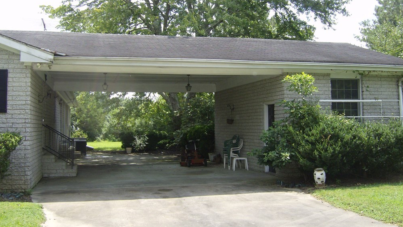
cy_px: 97
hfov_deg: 50.5
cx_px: 202
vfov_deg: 29.7
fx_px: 427
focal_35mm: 40
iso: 100
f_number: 4.7
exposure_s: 1/226
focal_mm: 6
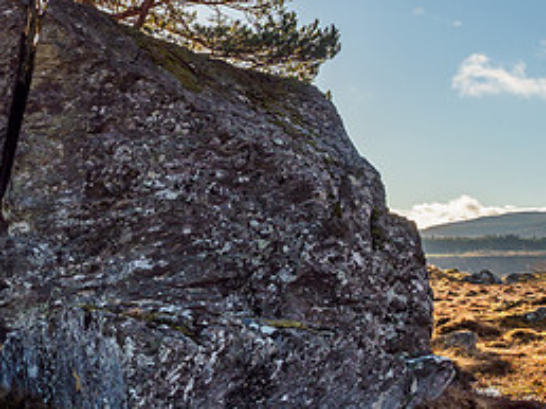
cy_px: 141
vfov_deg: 26.9
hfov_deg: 34.5
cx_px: 110
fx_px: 851
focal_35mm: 54
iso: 200
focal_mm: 12
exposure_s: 1/125
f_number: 7.1
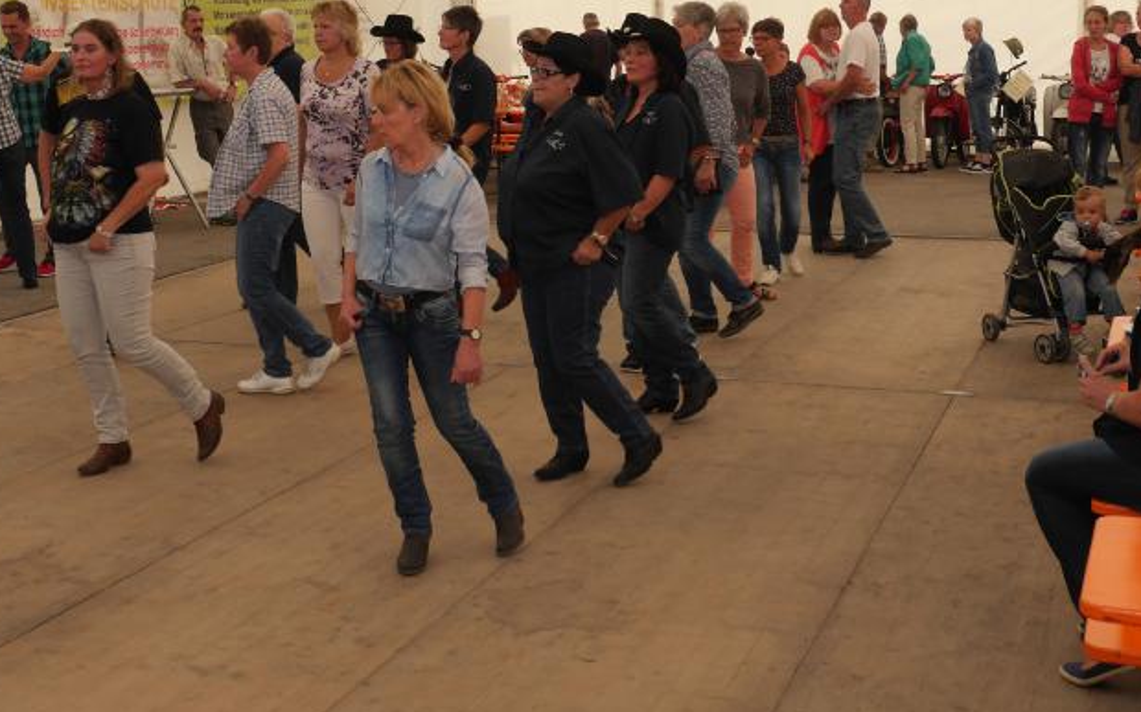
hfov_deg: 38.7
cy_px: 184
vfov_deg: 24.6
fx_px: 1616
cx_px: 444
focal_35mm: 52
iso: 200
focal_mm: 19
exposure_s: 1/160
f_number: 5.6
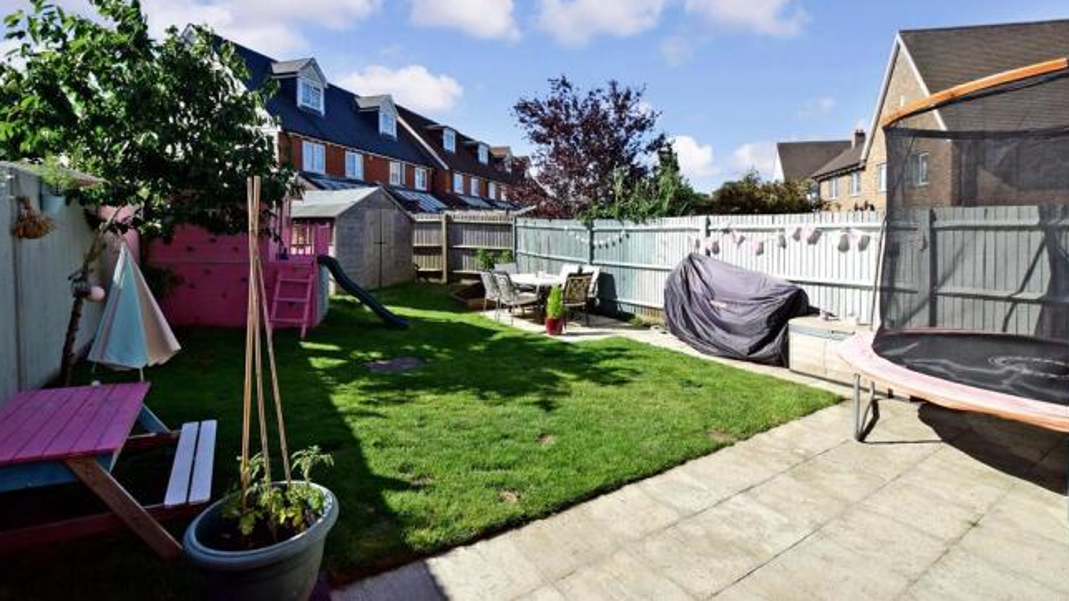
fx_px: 453
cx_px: 533
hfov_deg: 99.4
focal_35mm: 16
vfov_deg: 66.4
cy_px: 240
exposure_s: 1/640
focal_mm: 10
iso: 400
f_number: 13
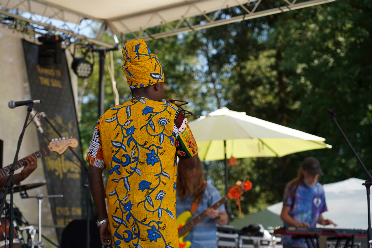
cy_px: 124
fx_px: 1085
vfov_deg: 13.0
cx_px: 186
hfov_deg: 19.5
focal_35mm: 105
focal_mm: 105
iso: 100
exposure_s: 1/250
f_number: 5
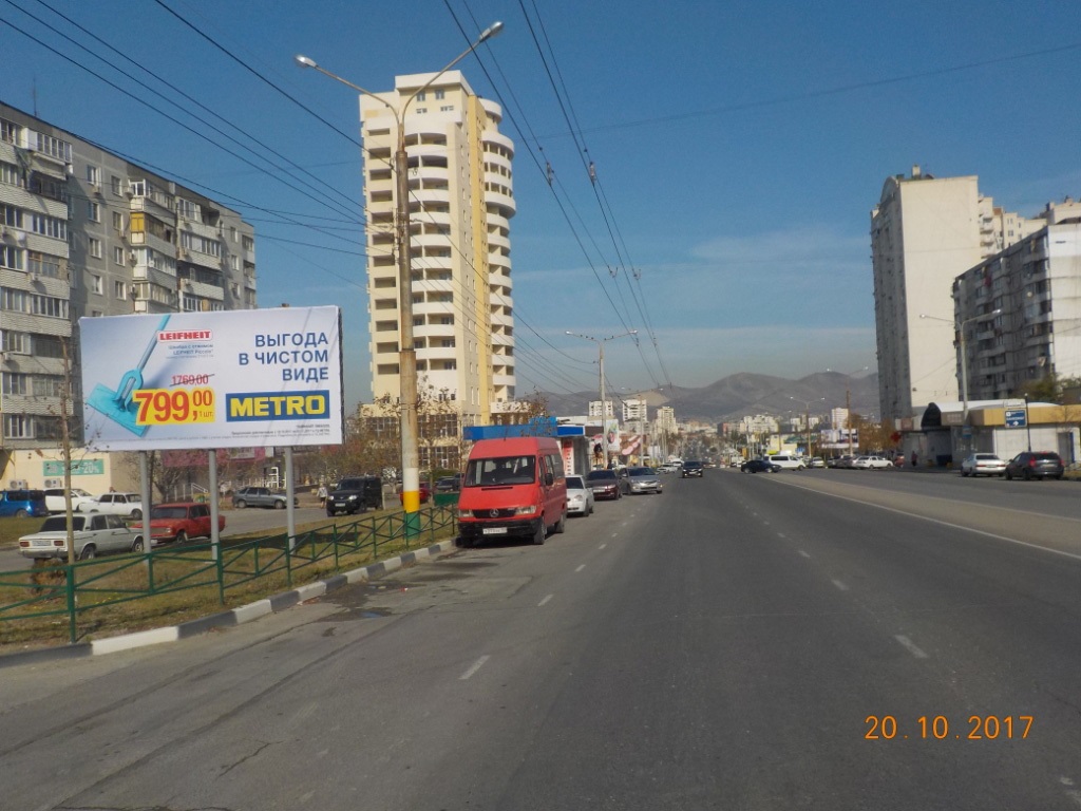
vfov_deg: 40.7
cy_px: 406
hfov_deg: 52.6
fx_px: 1093
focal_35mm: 35
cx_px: 540
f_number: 4
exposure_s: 1/750
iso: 80
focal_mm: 6
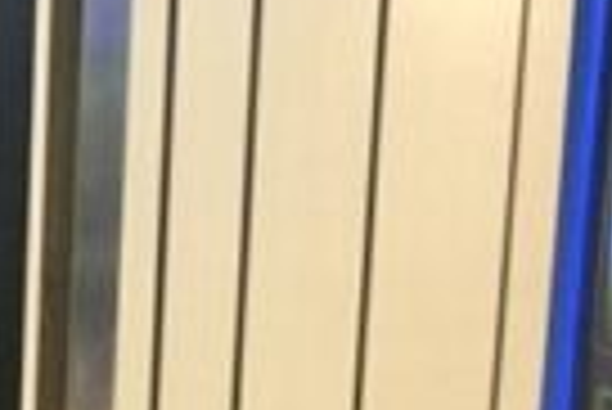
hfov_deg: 11.9
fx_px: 2876
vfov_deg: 8.1
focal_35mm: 169
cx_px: -90
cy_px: 507
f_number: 4
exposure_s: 1/160
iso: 1250
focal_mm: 20
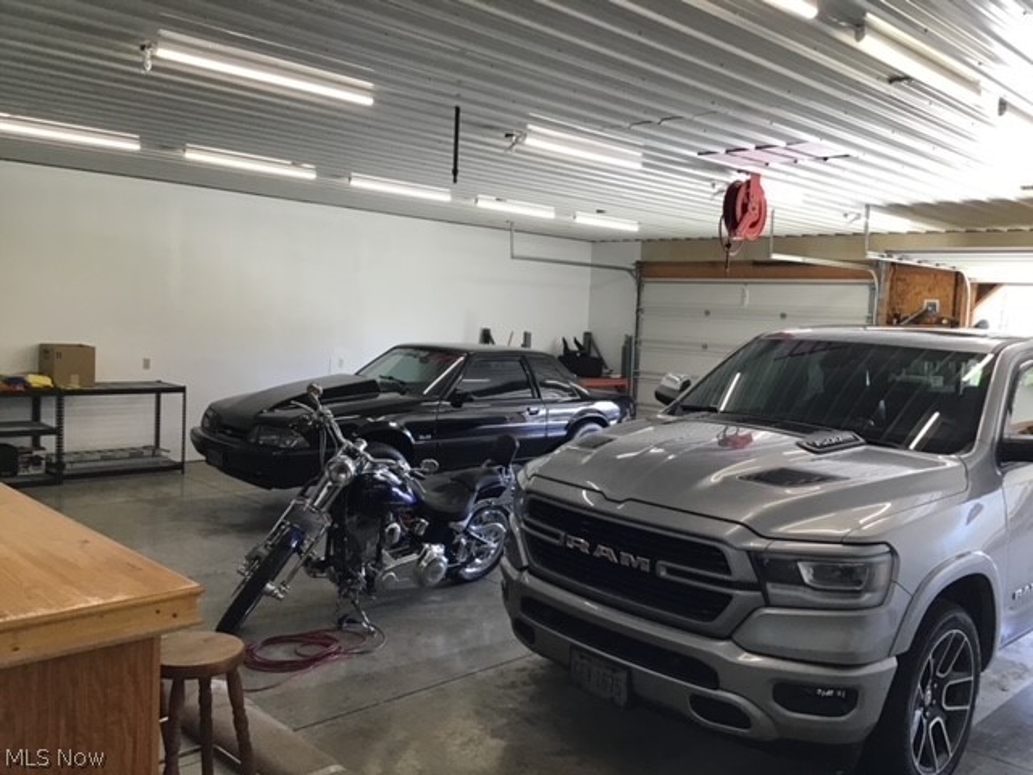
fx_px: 925
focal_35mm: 31
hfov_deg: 58.4
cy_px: 388
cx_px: 516
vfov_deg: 45.4
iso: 25
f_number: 2.4
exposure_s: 1/30
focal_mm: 3.3
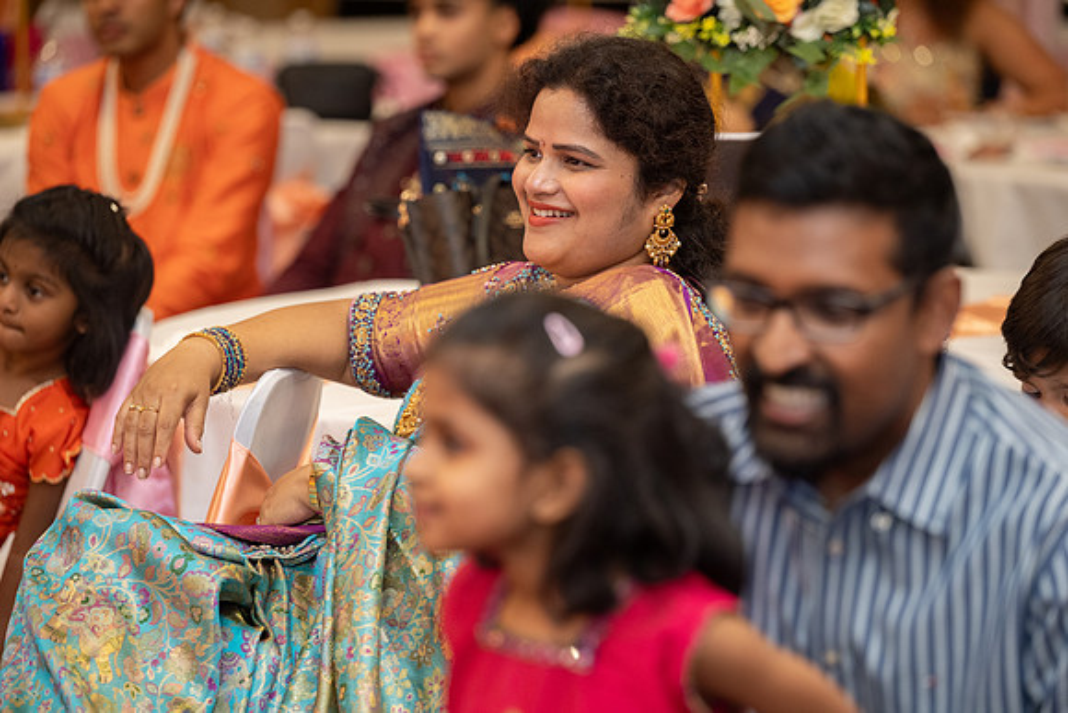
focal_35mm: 162
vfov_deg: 8.5
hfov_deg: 12.7
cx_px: 534
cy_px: 356
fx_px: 4795
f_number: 3.5
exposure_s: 1/160
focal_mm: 160
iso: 1000
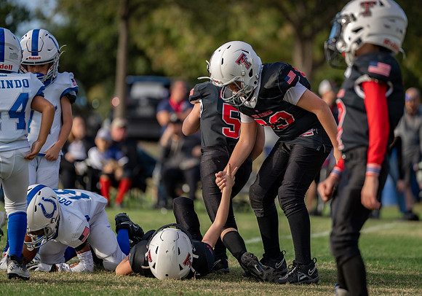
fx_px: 2874
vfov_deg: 5.9
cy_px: 128
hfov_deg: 8.4
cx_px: 243
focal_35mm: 241
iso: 160
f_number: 2.8
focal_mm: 200
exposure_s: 1/1250
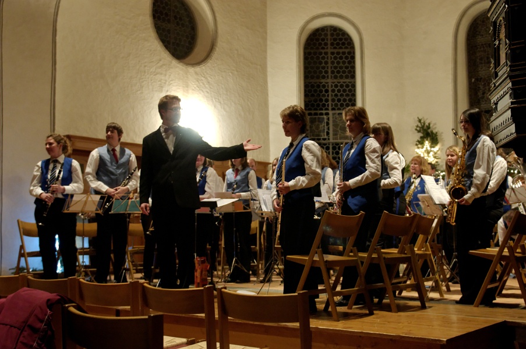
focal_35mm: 44
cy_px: 174
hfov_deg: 45.0
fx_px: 635
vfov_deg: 30.8
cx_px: 263
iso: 1600
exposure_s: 1/40
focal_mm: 29
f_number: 2.8
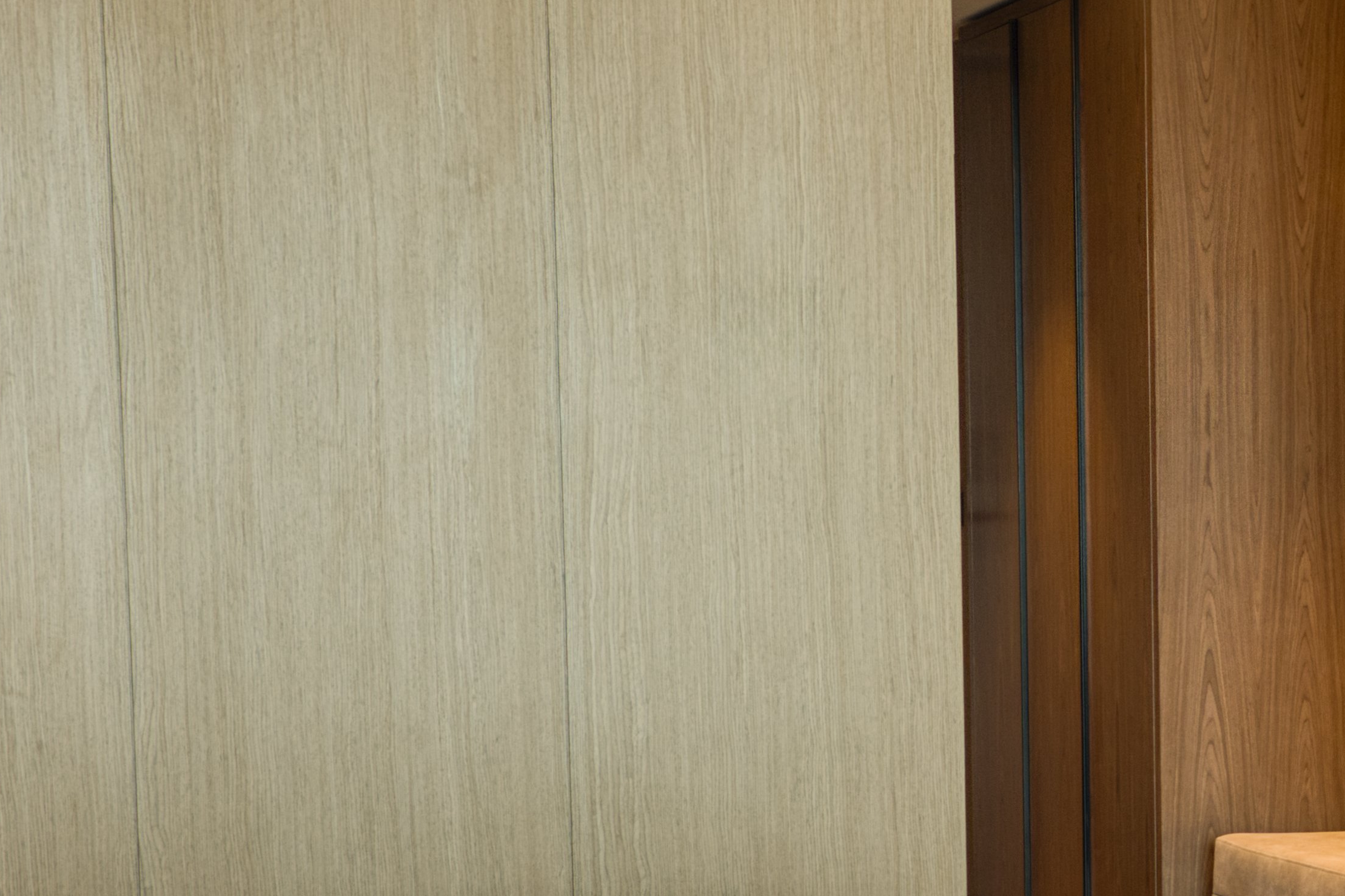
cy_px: 833
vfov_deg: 13.7
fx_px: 3691
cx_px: 1317
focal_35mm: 99
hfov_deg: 20.1
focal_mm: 31.9
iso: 1000
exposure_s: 1/13
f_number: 10
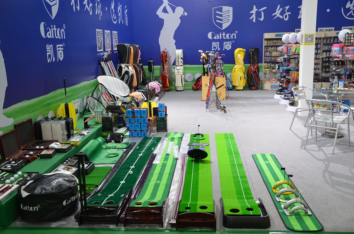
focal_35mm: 36
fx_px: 353
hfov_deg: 53.2
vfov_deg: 36.7
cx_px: 177
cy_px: 117
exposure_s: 1/60
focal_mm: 24
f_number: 4
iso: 800
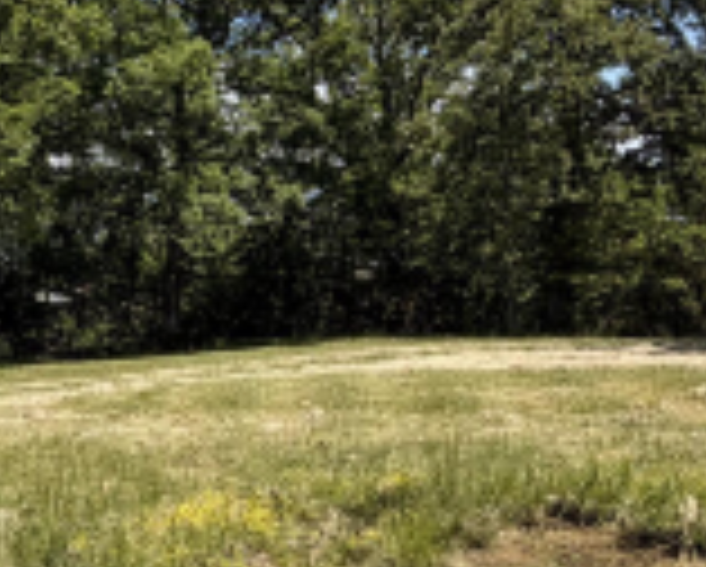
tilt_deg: -2.5
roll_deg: +2.0
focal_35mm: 58
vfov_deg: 26.2
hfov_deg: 31.4
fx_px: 1213
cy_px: 346
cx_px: 119
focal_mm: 2.22
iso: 25
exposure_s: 1/770
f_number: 2.2
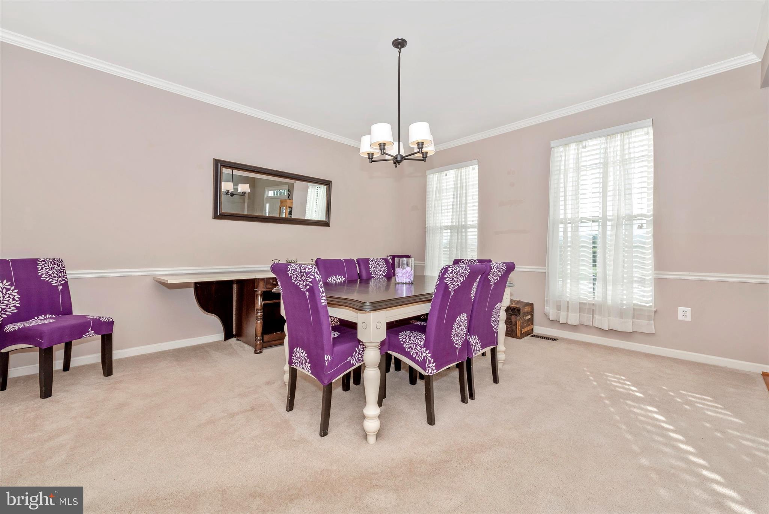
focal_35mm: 14
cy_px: 257
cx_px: 384
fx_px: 299
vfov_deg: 81.3
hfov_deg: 104.2
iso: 250
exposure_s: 1/200
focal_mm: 14
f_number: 9
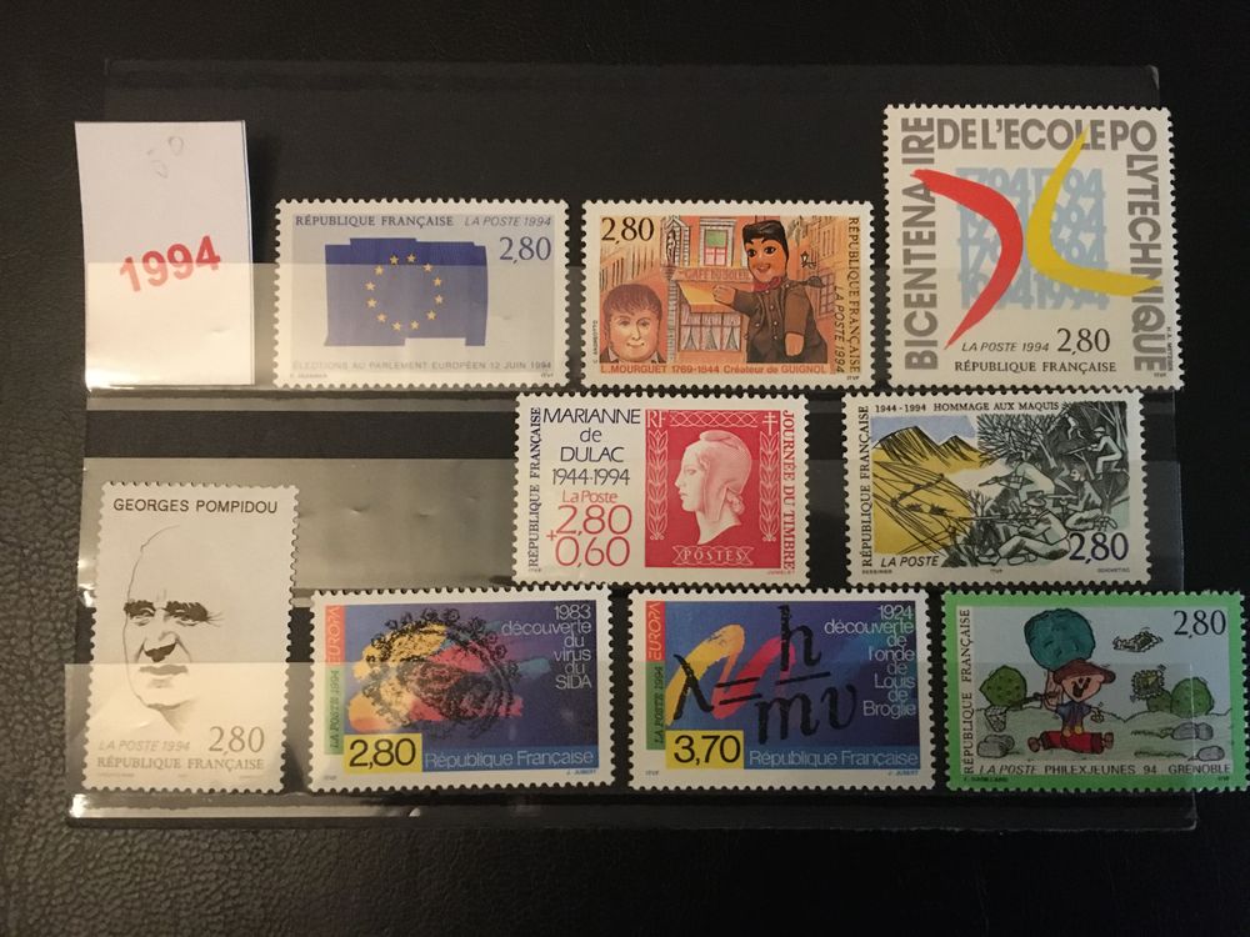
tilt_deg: -84.8
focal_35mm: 29
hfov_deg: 61.7
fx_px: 1047
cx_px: 625
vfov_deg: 48.2
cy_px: 468
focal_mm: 4.15
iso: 320
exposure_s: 1/17
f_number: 2.2
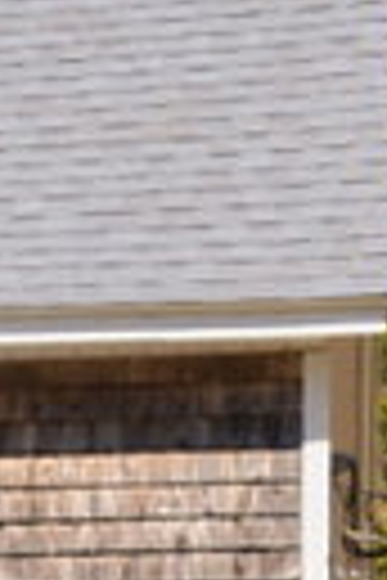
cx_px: -659
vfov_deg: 5.7
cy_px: 1088
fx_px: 5679
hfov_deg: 3.8
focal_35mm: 352
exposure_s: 1/2500
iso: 320
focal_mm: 59.2
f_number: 4
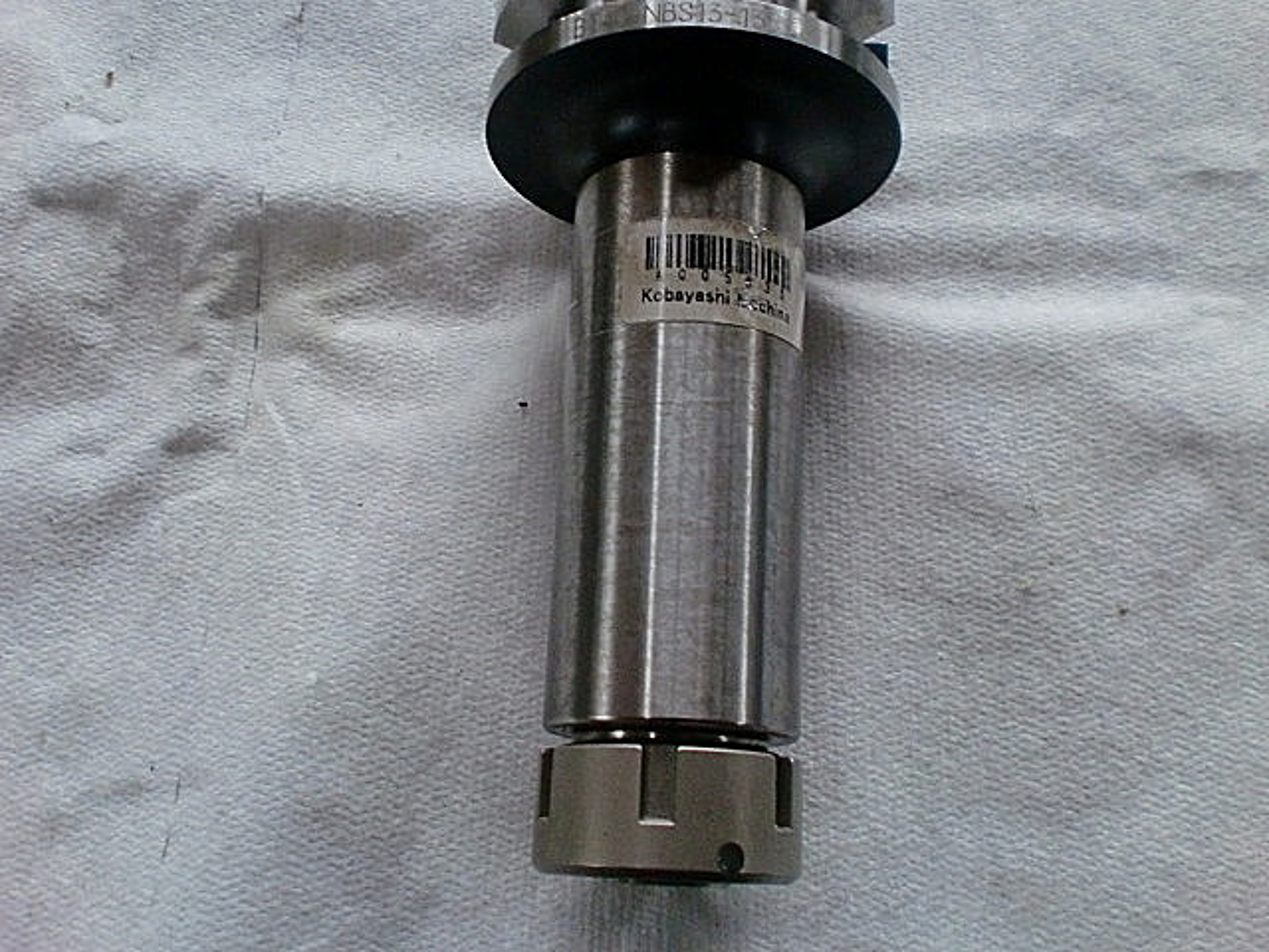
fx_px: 1283
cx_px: 634
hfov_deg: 52.6
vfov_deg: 40.7
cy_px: 476
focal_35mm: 35
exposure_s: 1/60
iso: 400
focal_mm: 6.3
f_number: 3.1
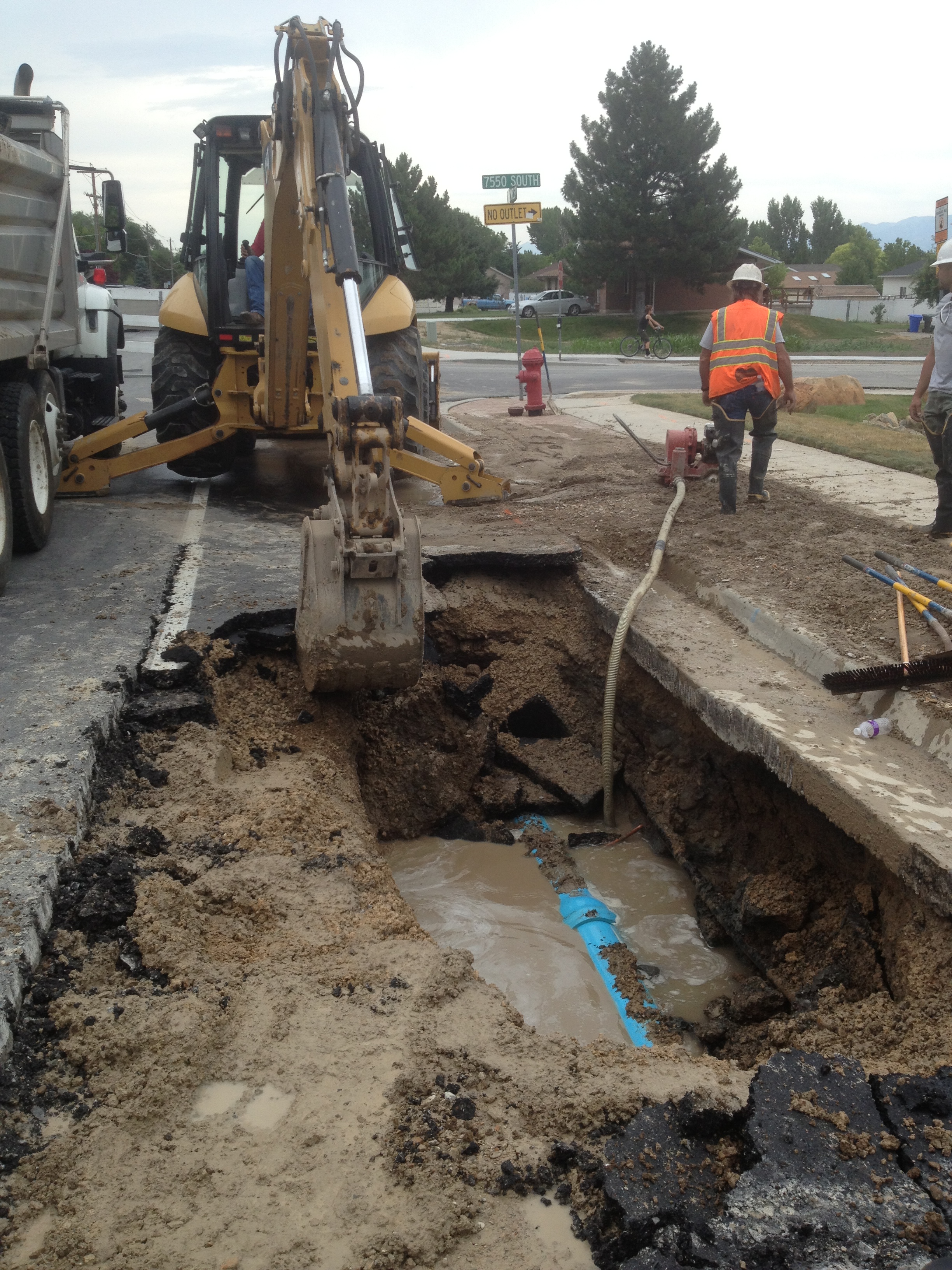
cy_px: 635
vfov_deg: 52.6
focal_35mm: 35
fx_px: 1283
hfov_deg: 40.7
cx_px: 476
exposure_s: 1/349
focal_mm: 4.28
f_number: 2.4
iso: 50
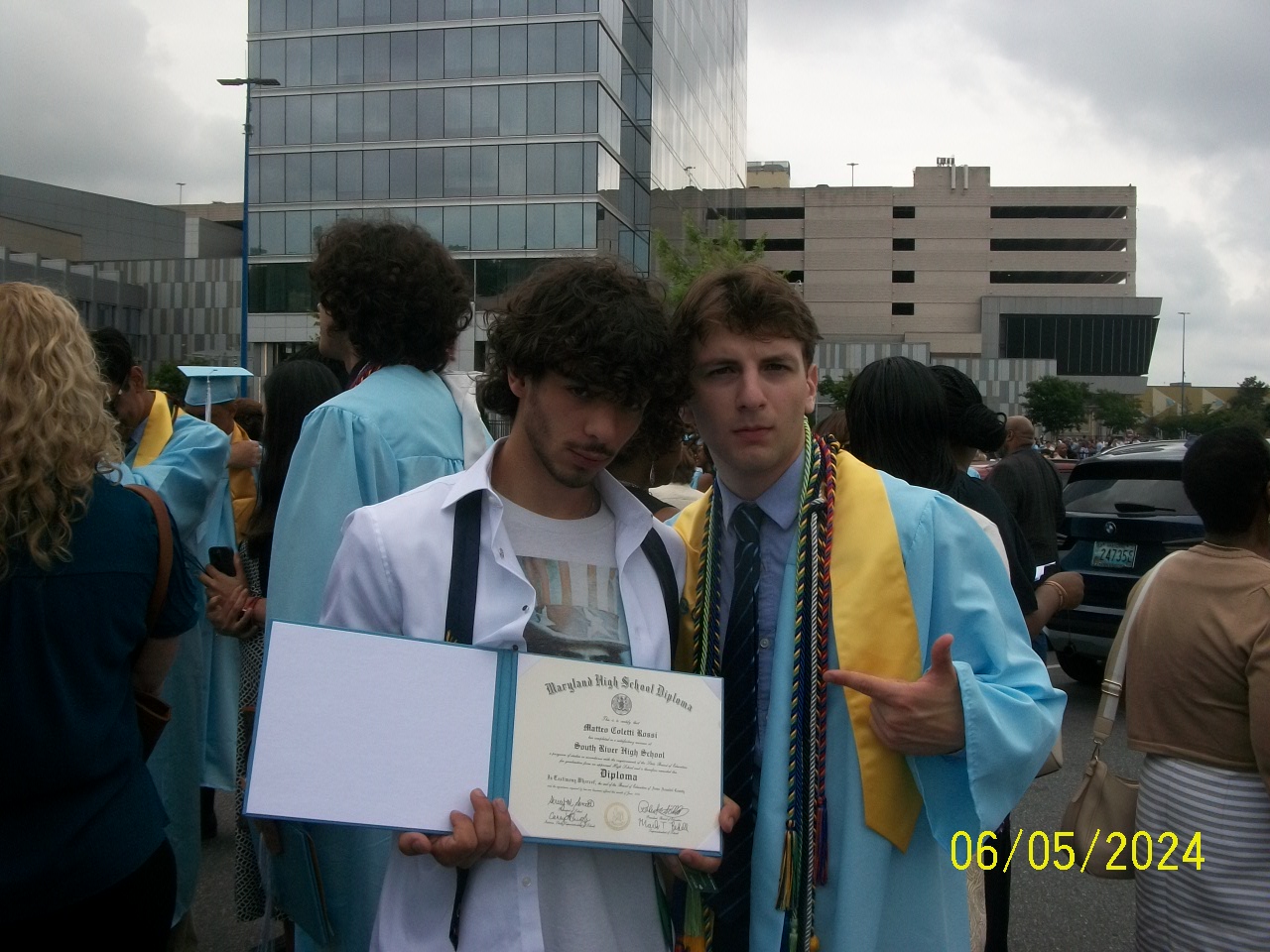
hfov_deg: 56.8
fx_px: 1174
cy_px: 476
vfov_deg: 44.2
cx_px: 635
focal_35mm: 32
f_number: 5.5
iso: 80
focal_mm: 5.7
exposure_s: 1/500
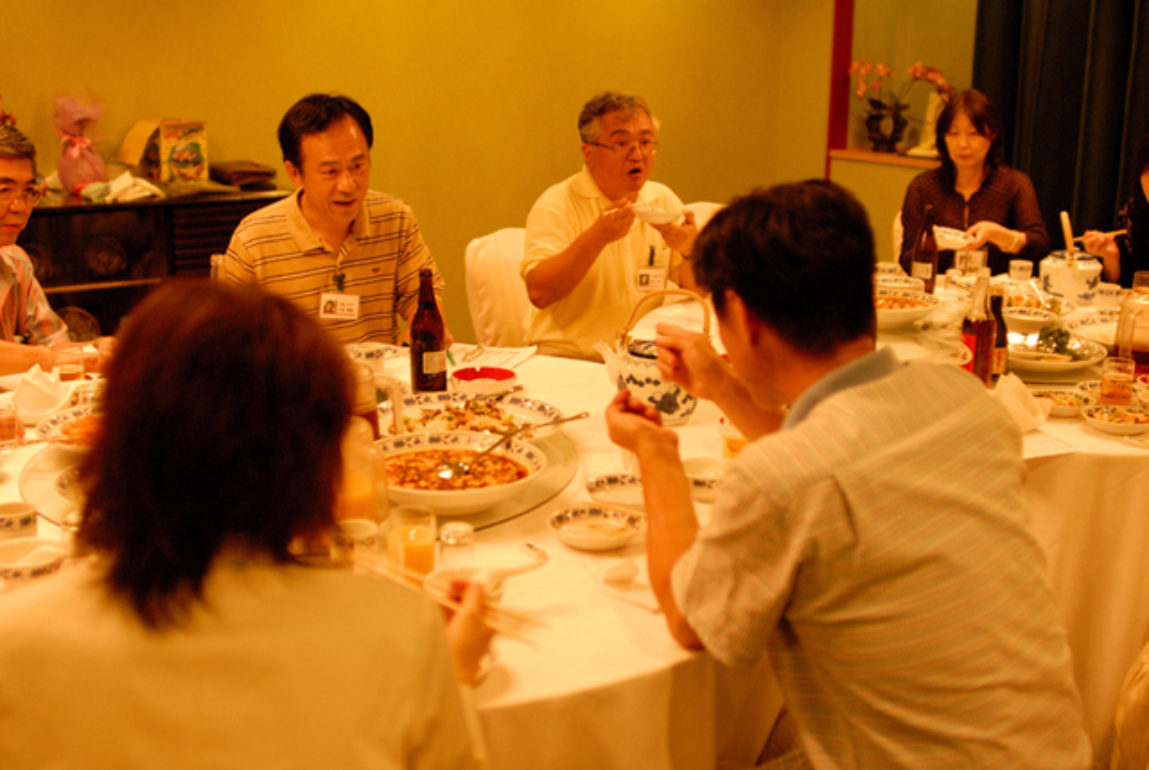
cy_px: 385
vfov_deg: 32.0
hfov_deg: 46.3
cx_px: 574
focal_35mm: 42
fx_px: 1343
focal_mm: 28
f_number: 2
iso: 800
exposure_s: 1/80
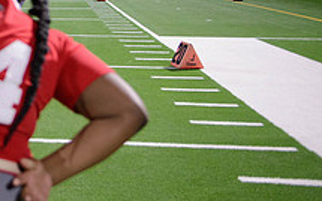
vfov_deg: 14.5
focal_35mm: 88
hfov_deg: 21.4
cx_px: -90
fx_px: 772
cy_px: -23
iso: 3200
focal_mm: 32
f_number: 2.8
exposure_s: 1/320
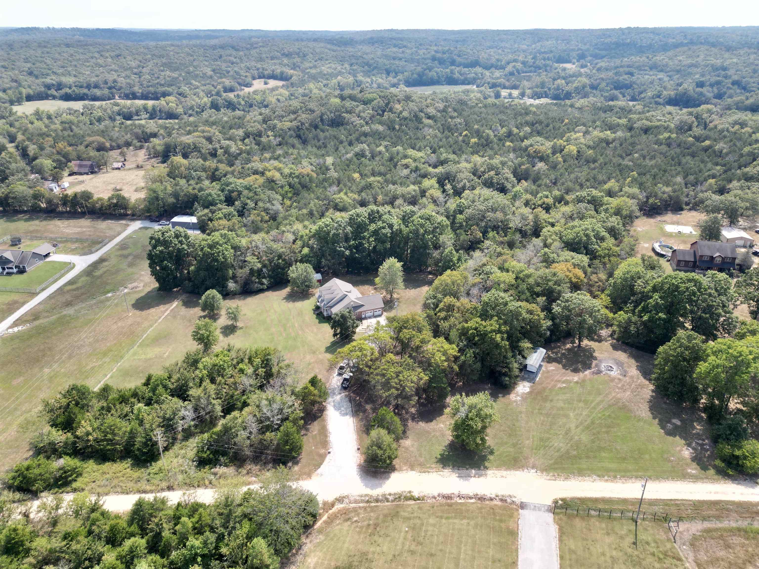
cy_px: 284
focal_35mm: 24
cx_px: 380
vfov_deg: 56.8
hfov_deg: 71.6
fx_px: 526
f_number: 1.7
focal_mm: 6.72
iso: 200
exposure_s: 1/2000
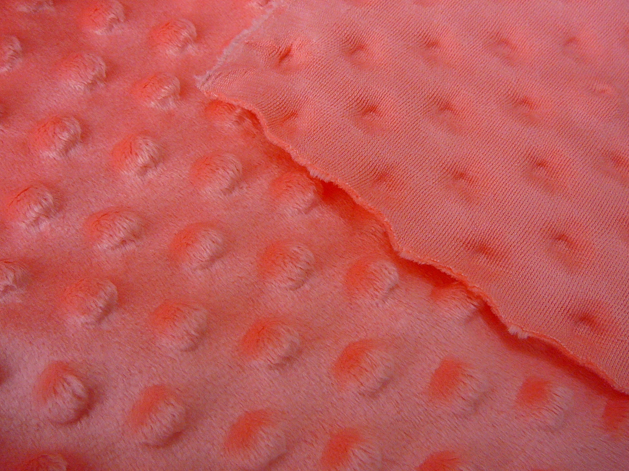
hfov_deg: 46.8
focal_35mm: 40
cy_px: 205
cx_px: 309
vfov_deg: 35.9
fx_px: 727
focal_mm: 5.2
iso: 200
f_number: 2.8
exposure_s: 1/40
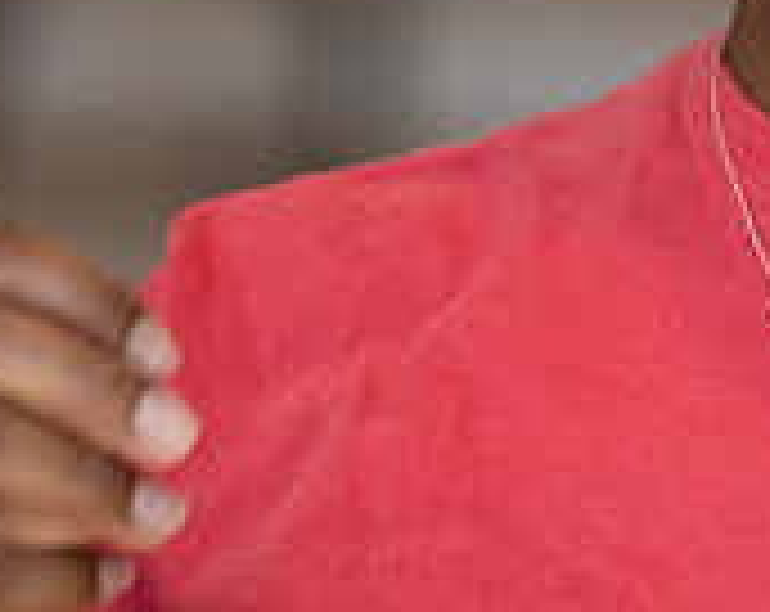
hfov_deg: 2.6
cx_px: 1085
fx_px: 16894
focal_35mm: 743
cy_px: -351
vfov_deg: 2.1
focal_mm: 200
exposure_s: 1/400
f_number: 4
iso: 2000
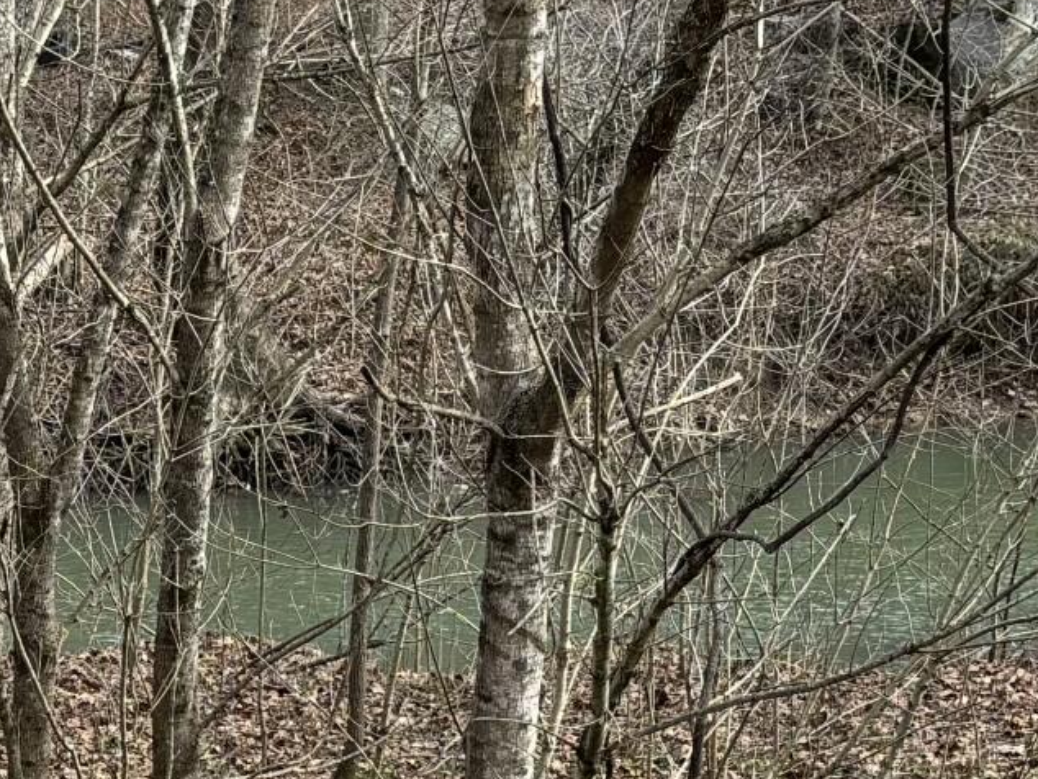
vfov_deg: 11.8
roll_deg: +0.3
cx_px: -196
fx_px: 3690
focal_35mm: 123
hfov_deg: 15.5
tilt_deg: -15.7
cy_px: 898
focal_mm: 5.96
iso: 50
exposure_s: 1/366
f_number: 1.6
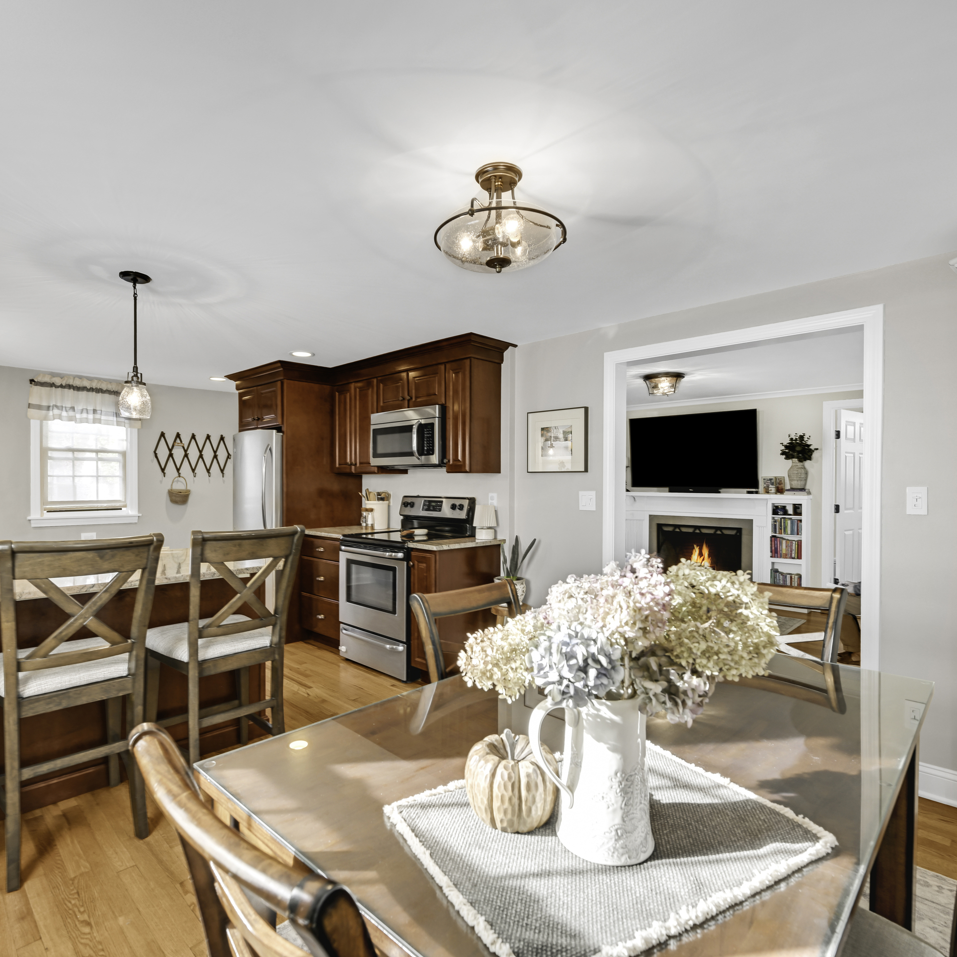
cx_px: 457
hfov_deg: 80.7
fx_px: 563
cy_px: 480
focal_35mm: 18
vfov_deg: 80.7
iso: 250
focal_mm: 14
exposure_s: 1/250
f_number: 8
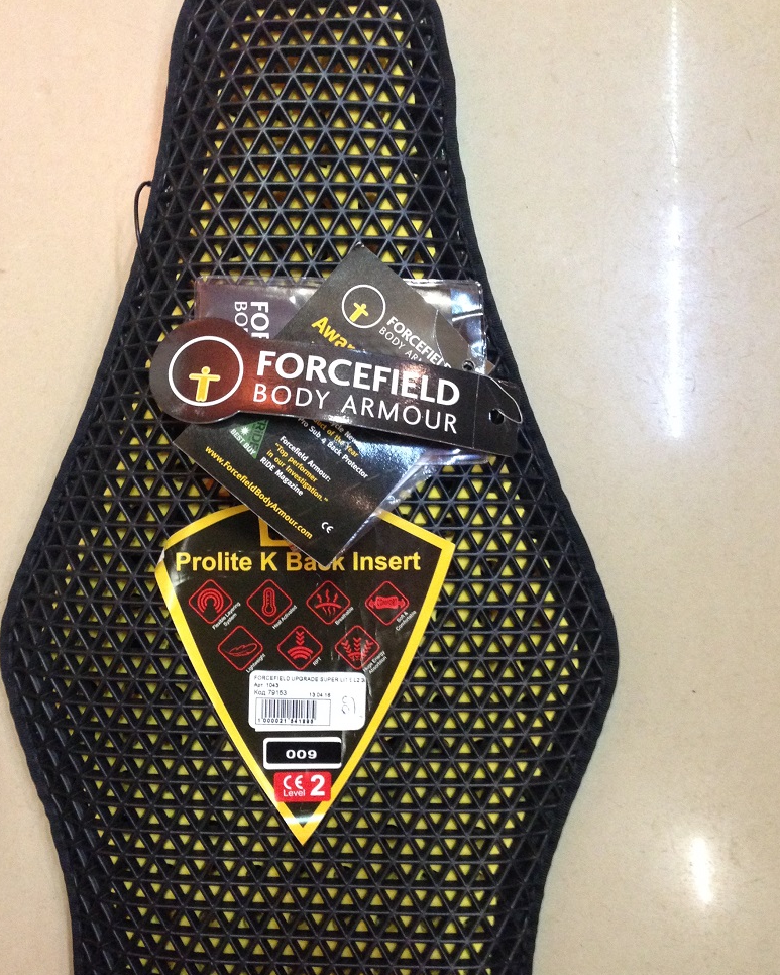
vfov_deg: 45.8
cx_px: 336
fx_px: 1154
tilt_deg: -88.3
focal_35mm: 40
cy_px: 505
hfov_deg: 37.3
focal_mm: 4.12
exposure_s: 1/17
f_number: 2.4
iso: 400
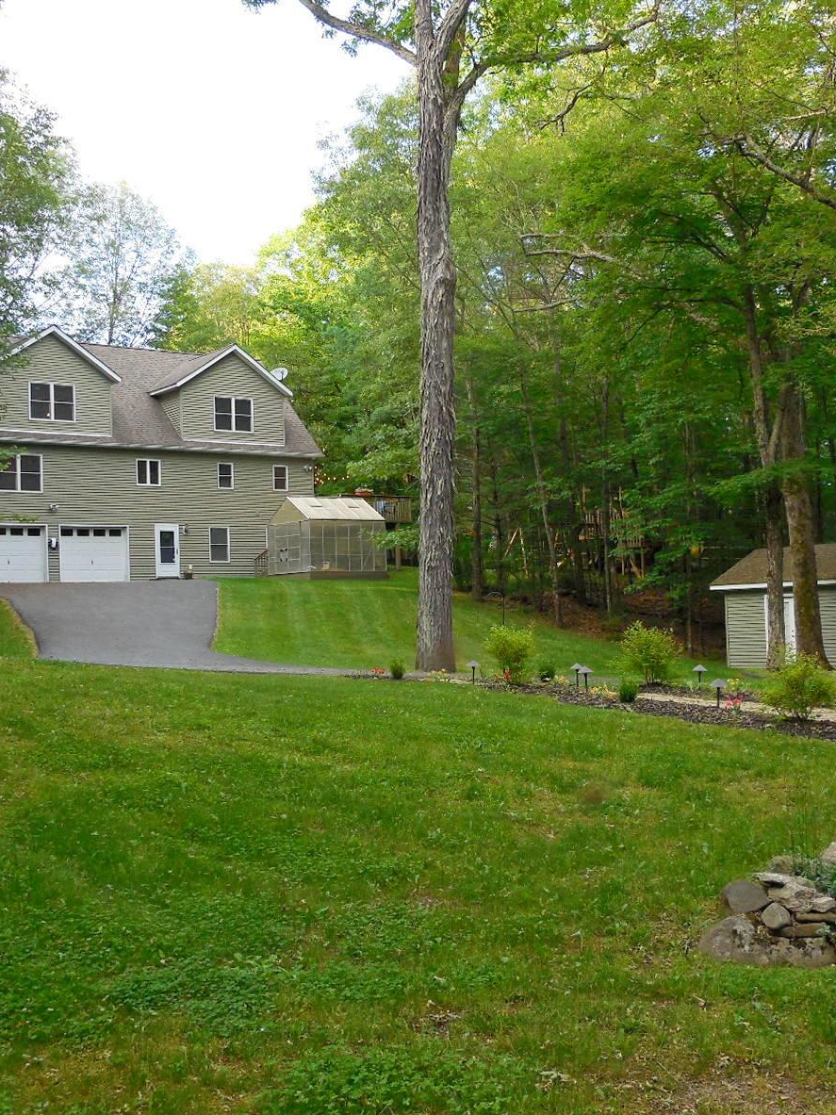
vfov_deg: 41.2
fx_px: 1482
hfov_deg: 31.5
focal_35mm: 46
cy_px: 550
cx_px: 443
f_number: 3.4
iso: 125
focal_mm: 6.1
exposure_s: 1/125
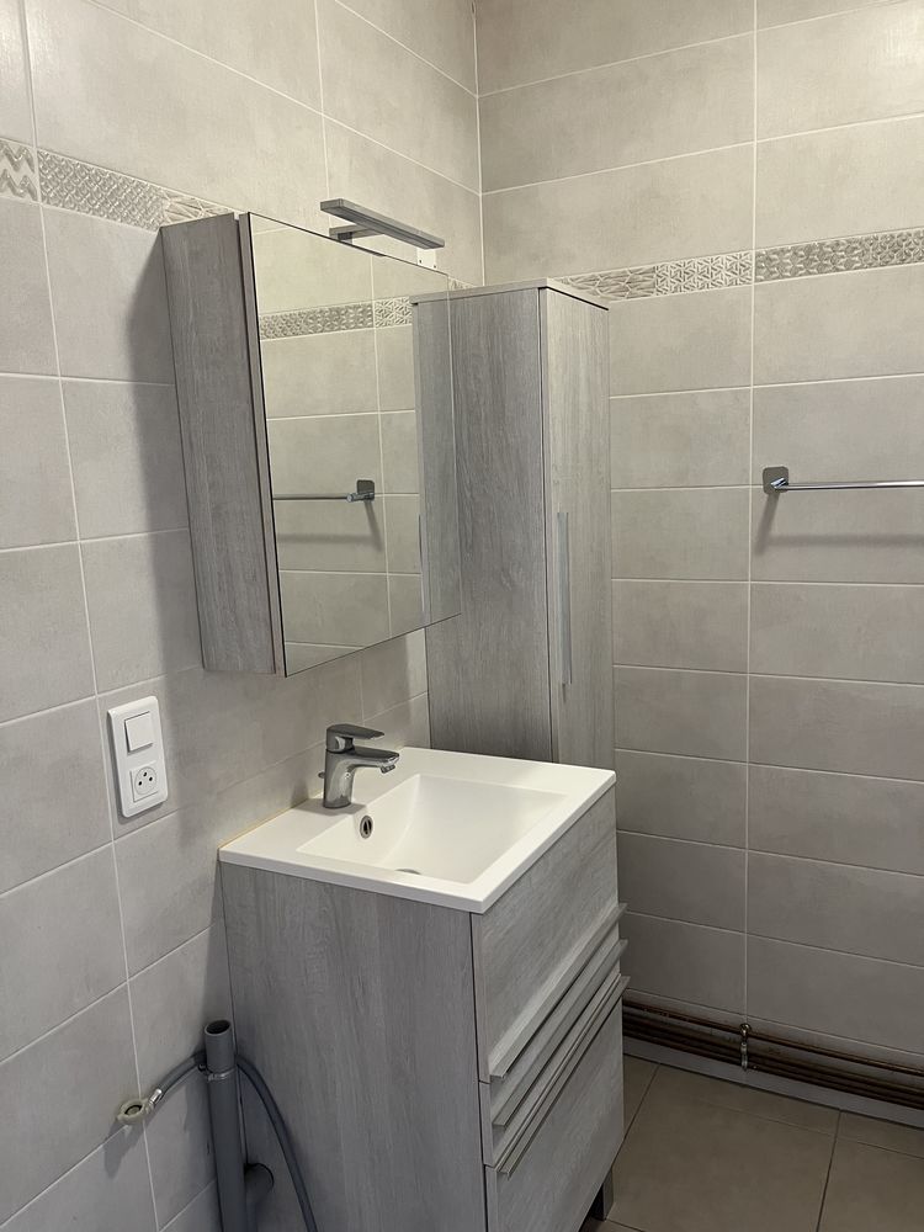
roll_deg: +3.0
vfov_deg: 67.3
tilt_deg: -9.2
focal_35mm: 26
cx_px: 462
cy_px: 616
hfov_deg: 53.1
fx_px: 925
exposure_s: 1/50
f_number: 1.6
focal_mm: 5.1
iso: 125
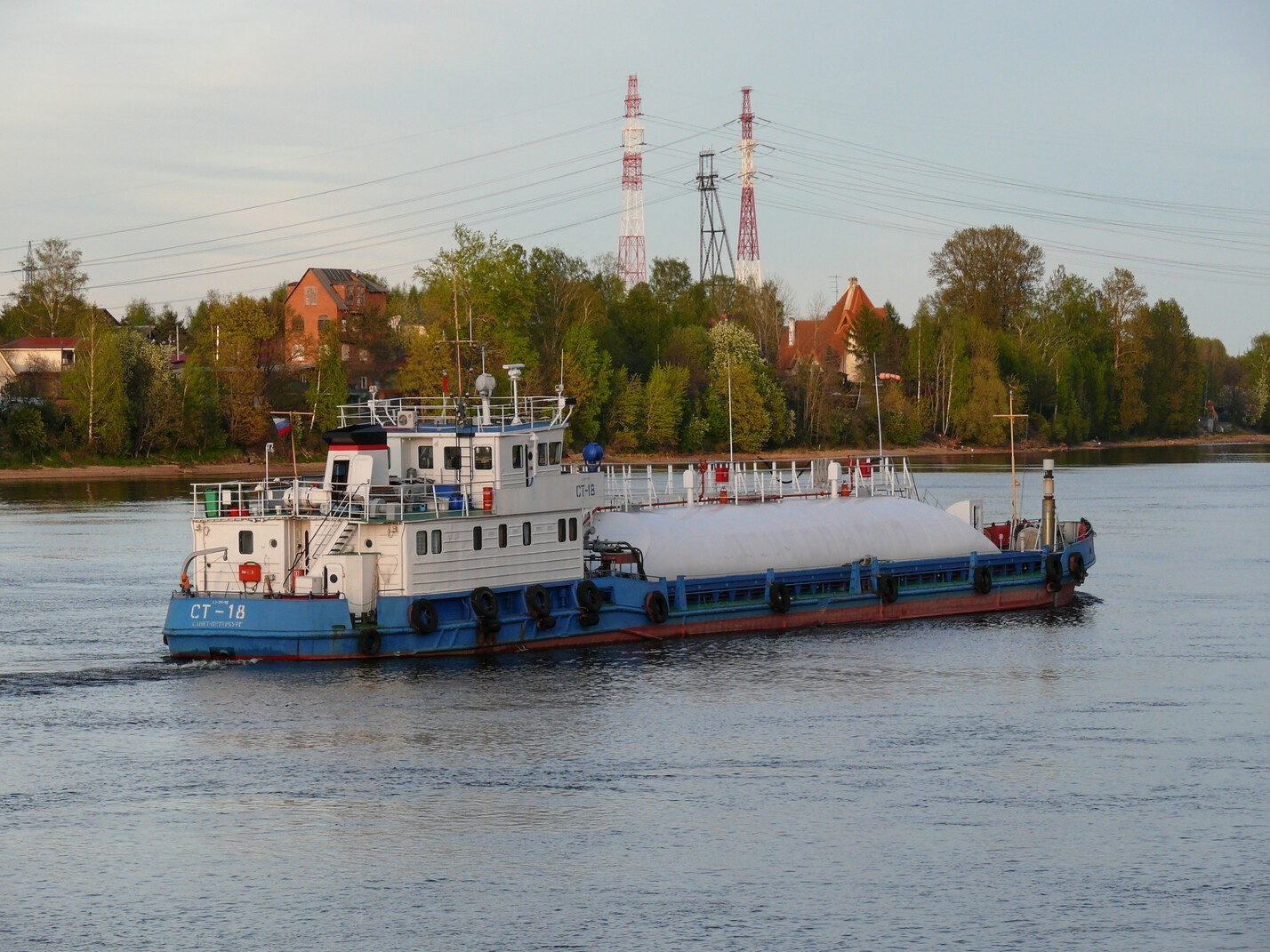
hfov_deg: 13.5
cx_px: 635
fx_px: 5356
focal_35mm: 146
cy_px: 476
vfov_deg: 10.2
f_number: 4.5
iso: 100
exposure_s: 1/200
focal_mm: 31
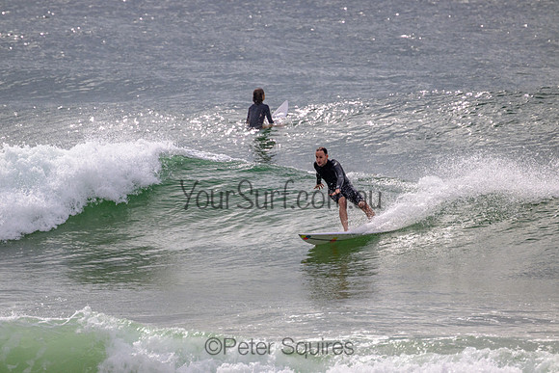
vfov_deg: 1.7
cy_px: 186
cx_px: 280
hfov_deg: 2.6
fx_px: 12425
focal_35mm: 800
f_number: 11
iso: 1100
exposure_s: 1/2000
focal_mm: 800
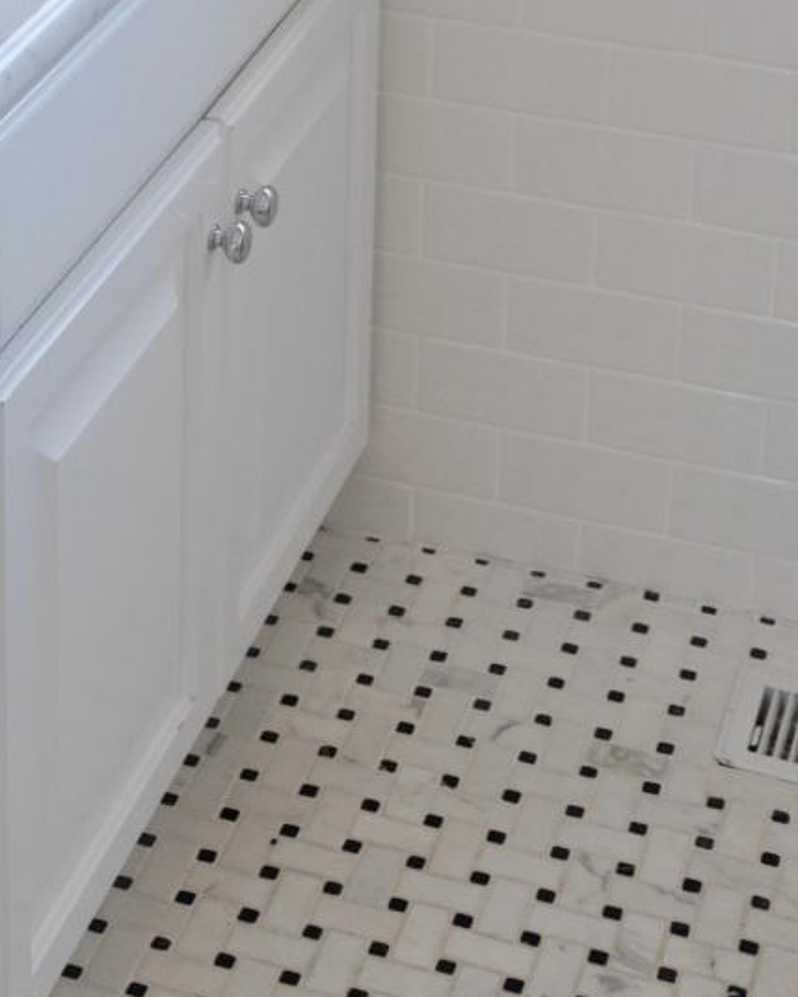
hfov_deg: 15.6
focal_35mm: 98
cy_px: -322
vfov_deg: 18.2
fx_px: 2892
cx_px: 113
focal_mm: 28
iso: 400
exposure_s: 1/125
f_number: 5.6
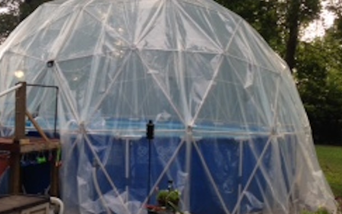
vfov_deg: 28.0
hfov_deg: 43.3
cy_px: 124
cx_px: 139
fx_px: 429
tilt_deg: -1.8
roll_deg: -1.7
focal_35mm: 46
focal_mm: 4.12
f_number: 2.4
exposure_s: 1/190
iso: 50
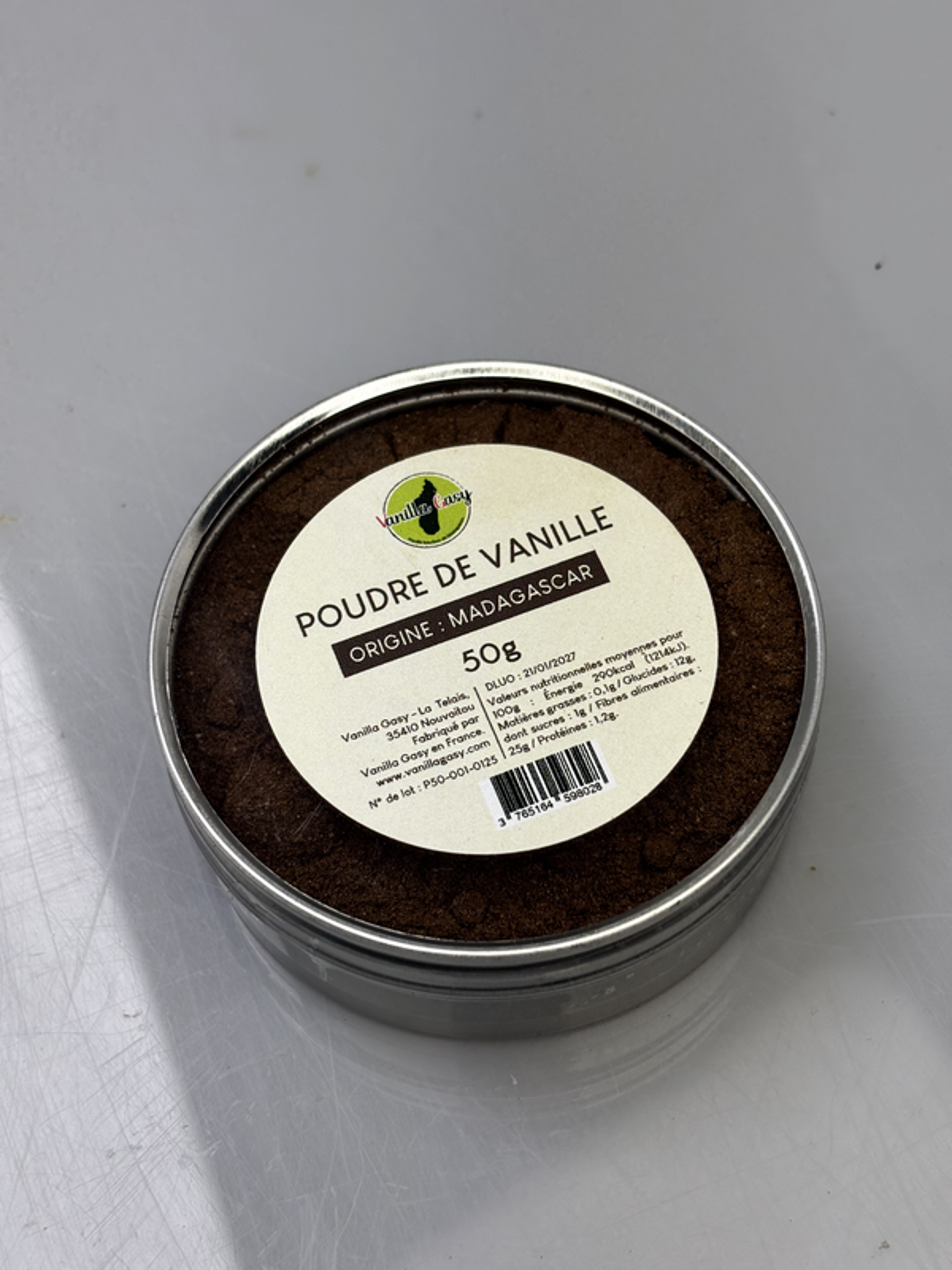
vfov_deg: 36.8
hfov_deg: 28.0
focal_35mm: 52
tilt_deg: -62.9
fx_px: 1907
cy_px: 635
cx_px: 476
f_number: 1.6
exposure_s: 1/165
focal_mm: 5.96
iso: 32
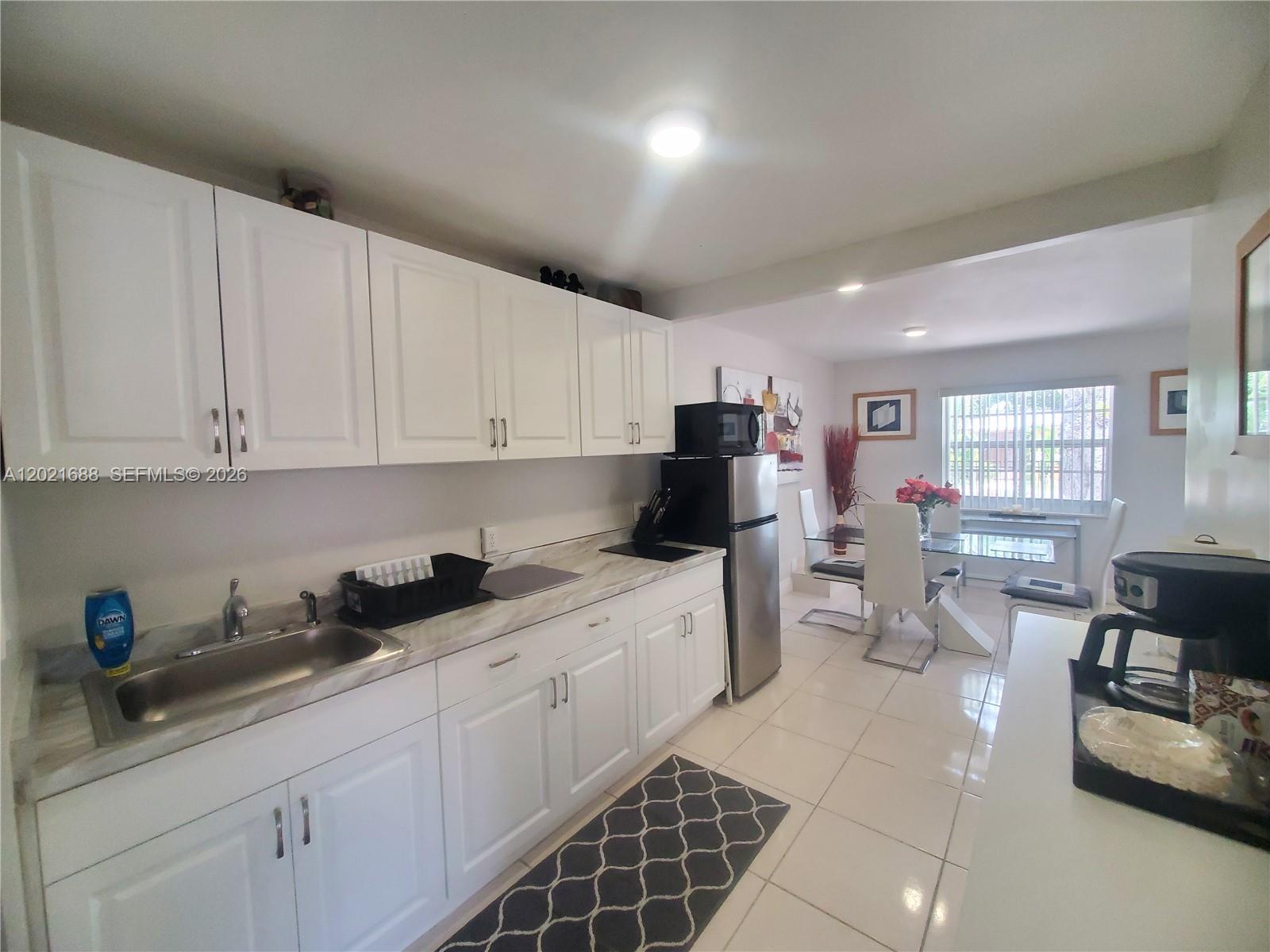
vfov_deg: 89.9
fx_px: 477
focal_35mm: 13
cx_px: 635
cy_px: 476
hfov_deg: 106.2
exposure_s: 1/60
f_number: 2.2
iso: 400
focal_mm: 1.8
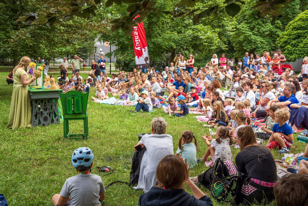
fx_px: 368
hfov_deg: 45.4
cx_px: 154
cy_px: 103
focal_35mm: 43
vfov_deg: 31.2
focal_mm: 43
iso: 250
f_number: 8
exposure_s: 1/125
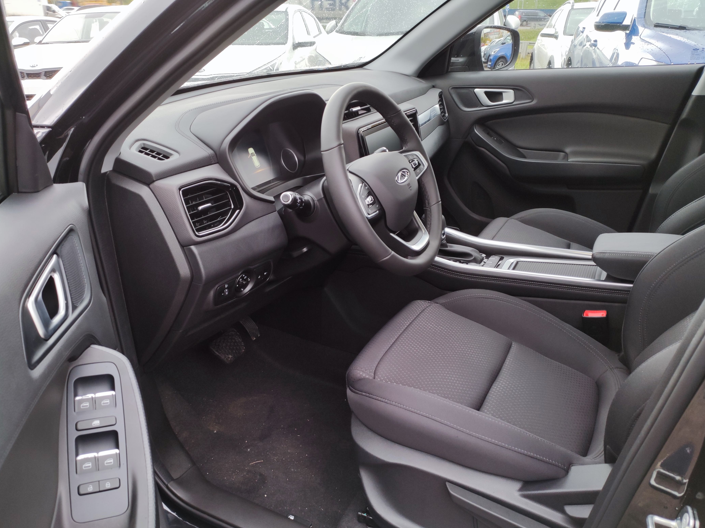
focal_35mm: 19
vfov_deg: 68.5
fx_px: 387
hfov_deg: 84.6
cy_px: 287
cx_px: 332
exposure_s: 1/40
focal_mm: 4.74
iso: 224
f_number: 1.79
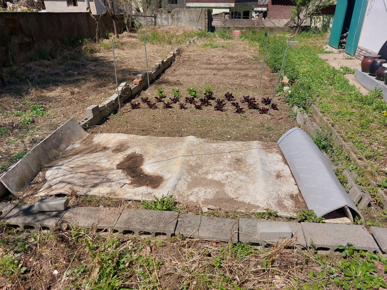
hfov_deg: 69.4
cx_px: 194
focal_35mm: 25
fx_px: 279
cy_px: 145
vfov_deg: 54.9
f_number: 1.8
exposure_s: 1/1560
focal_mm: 5.23
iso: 25
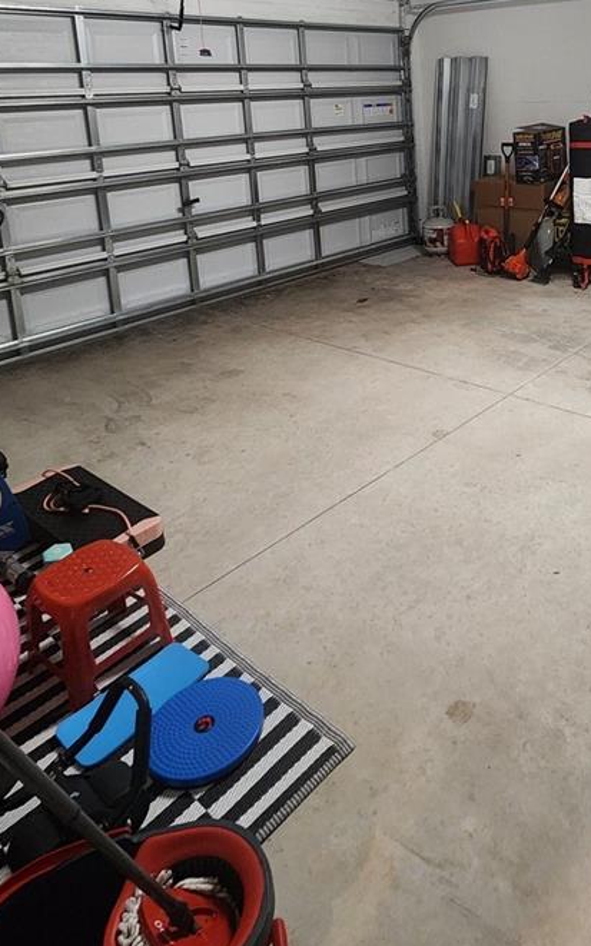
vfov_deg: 66.7
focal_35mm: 25
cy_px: 208
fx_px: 644
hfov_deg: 47.8
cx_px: 428
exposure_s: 1/30
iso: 400
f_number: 2.2
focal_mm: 2.2
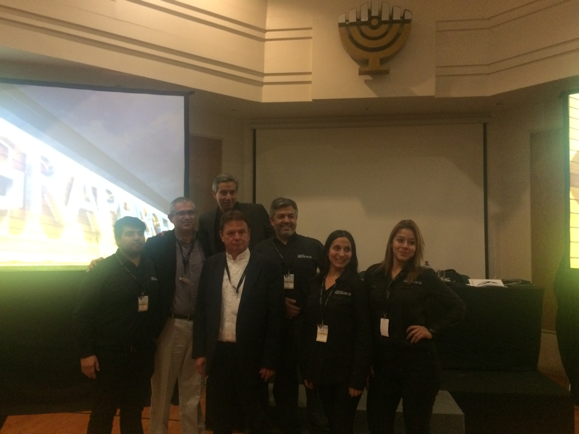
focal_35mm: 29
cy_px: 217
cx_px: 290
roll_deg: +1.1
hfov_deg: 61.7
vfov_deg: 48.2
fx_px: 485
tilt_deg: +2.6
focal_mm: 4.15
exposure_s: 1/25
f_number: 2.2
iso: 320
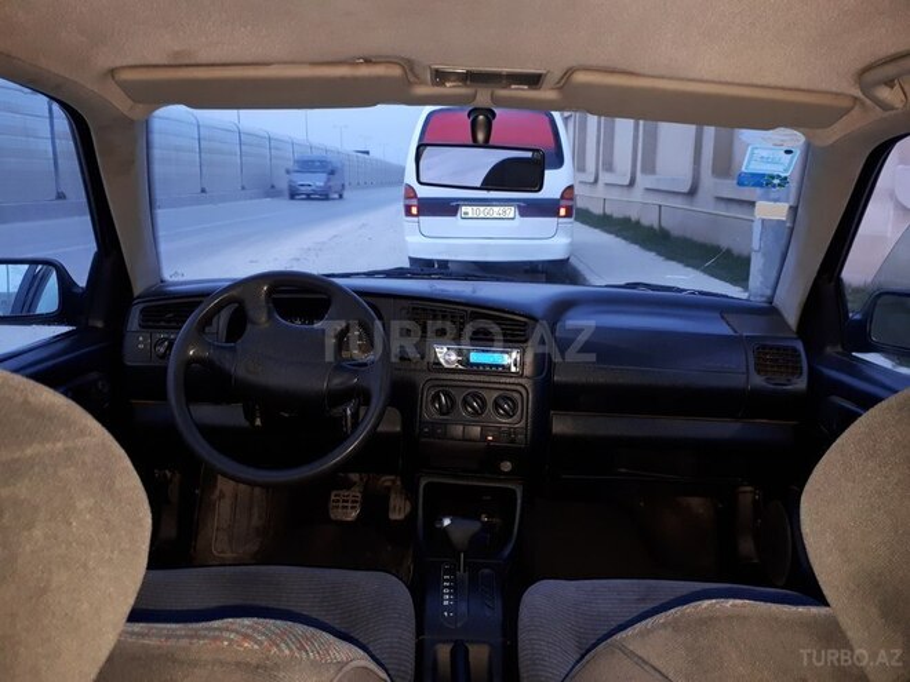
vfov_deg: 51.4
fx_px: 710
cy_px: 341
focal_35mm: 27
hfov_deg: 65.3
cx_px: 455
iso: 200
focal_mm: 3.6
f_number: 1.9
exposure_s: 1/25
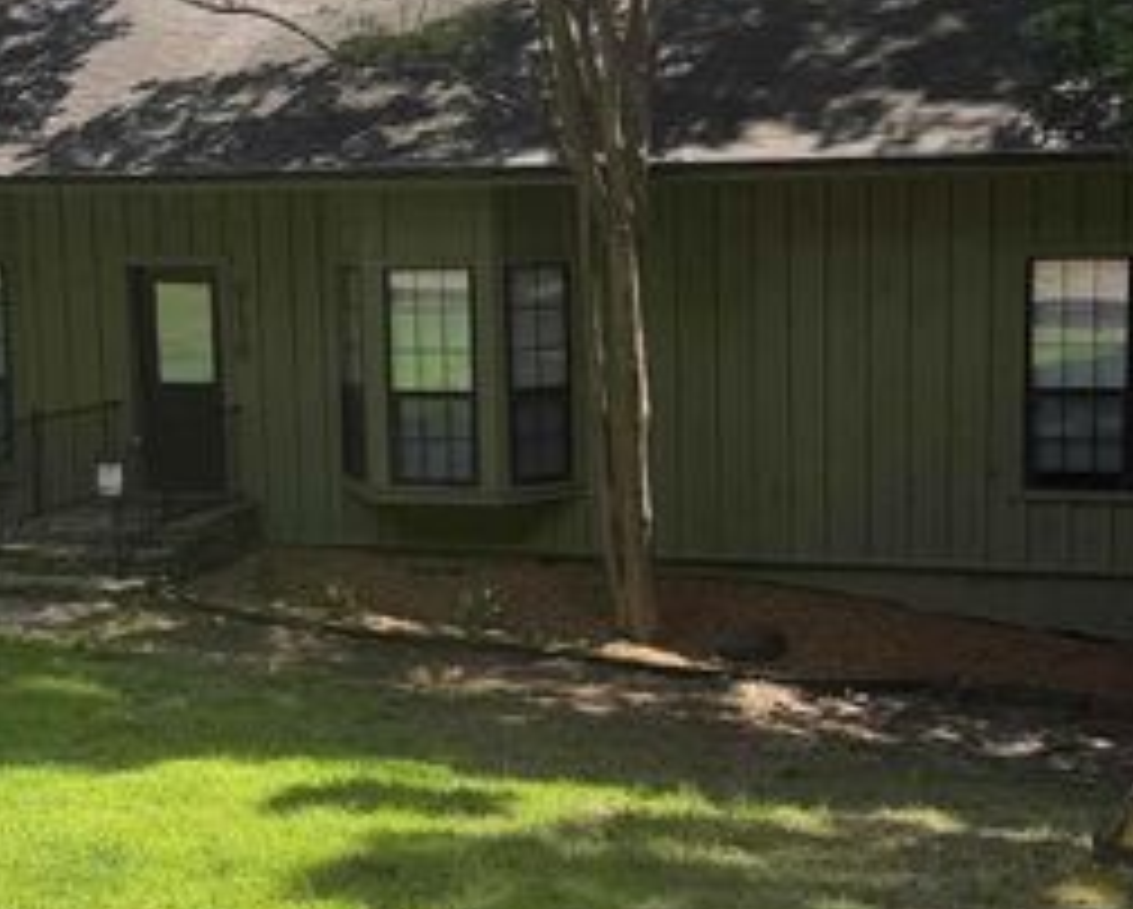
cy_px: 461
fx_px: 2081
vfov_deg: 24.6
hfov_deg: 30.5
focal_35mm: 62
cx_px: 566
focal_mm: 6.76
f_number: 1.78
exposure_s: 1/2232
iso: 80
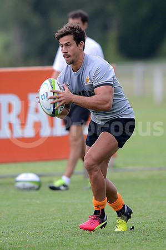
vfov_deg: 6.9
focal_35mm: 300
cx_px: 83
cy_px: 125
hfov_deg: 4.6
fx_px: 2080
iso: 200
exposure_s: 1/800
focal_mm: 300
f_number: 2.8
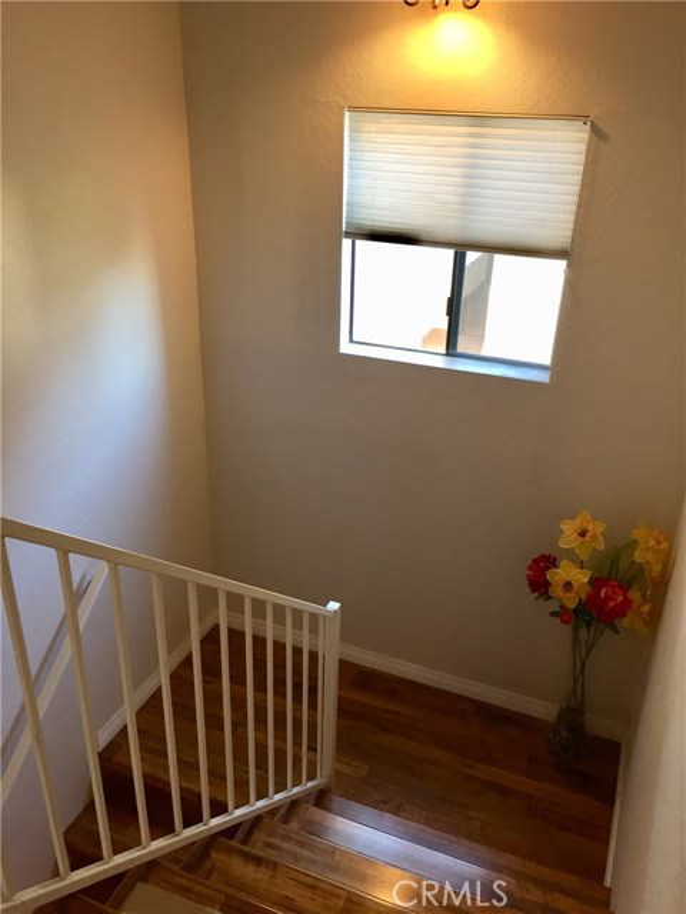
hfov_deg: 48.2
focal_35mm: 29
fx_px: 766
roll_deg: -1.3
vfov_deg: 61.7
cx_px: 343
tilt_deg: -26.3
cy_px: 457
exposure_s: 1/30
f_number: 2.2
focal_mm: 4.15
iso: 64
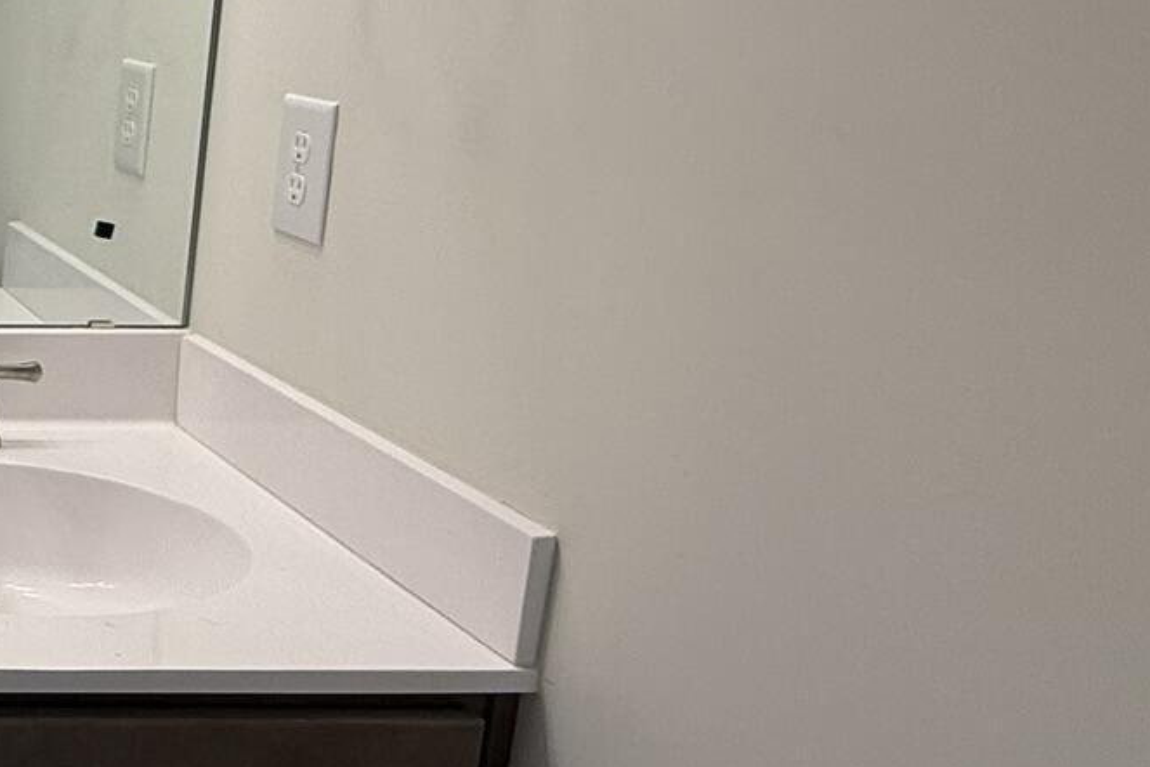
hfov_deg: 30.1
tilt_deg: -11.8
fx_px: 1437
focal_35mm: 45
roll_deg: +0.4
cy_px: 233
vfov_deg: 29.6
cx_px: -482
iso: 50
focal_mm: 2.22
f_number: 2.2
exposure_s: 1/120
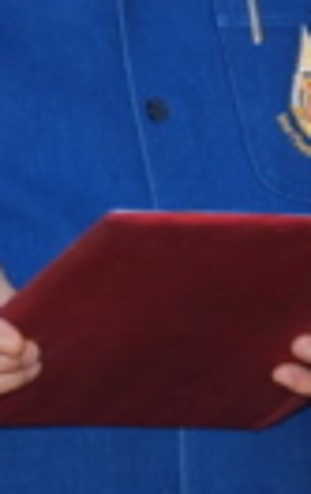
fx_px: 6198
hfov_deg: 2.9
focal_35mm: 459
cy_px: -49
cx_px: 154
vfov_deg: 4.6
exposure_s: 1/125
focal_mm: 62
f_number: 5.6
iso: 200
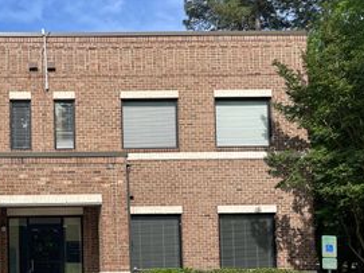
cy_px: 186
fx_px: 505
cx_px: 40
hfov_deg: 37.3
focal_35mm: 48
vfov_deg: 30.0
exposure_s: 1/3205
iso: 32
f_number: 1.6
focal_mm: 4.2
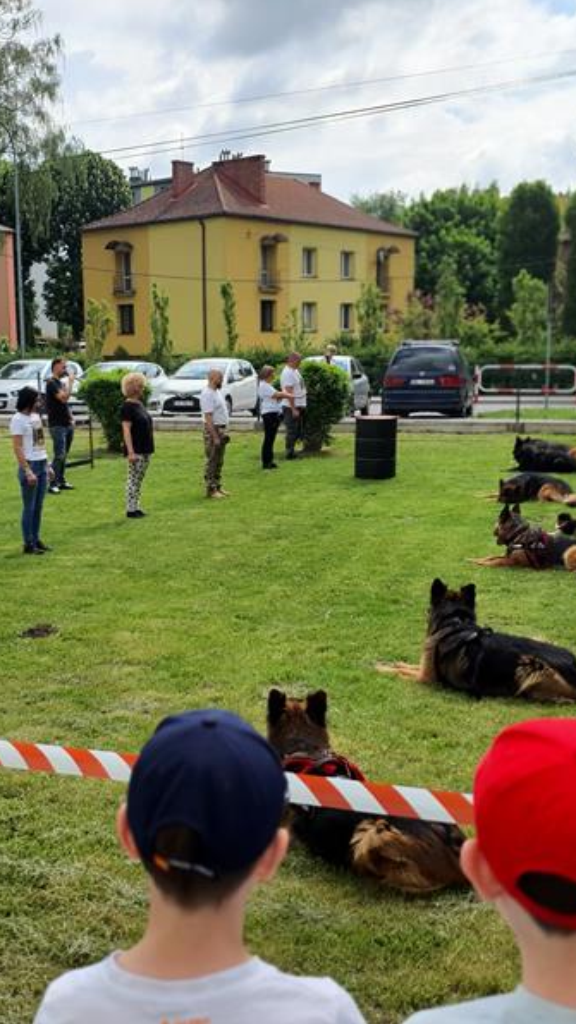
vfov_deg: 52.8
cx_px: 184
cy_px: 510
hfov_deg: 30.9
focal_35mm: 38
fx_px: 1032
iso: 50
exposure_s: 1/2832
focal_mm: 4.3
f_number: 1.5
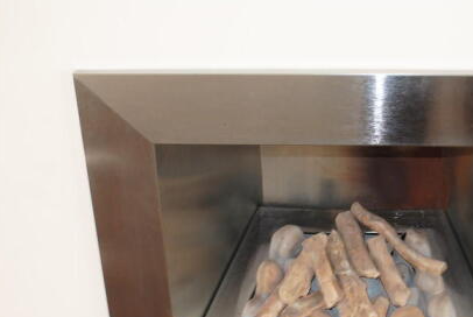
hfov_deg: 28.8
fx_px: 918
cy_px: 253
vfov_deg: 19.4
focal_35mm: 70
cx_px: 300
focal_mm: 29
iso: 200
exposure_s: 1/2
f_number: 4.5
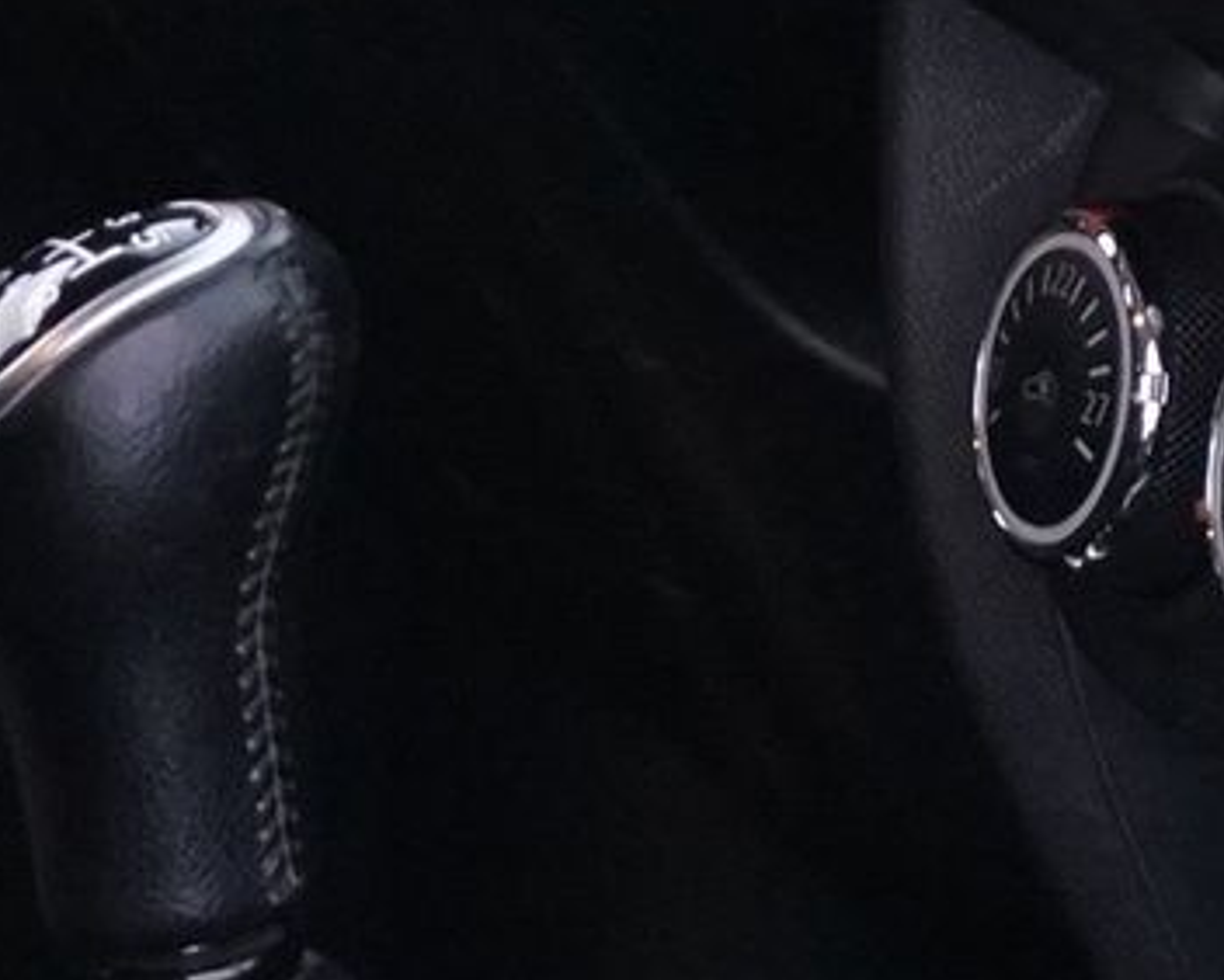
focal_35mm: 439
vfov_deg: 3.5
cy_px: -382
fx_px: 15912
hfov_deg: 4.4
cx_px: 1707
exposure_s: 1/10
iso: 3200
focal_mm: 66
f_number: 6.3
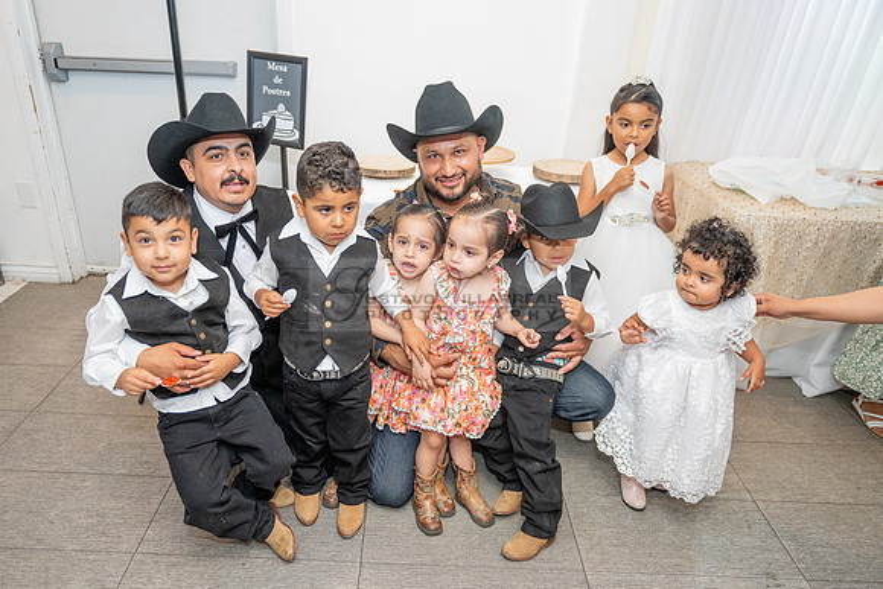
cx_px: 410
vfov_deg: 50.0
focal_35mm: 26
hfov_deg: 69.9
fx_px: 631
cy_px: 309
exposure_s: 1/160
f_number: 3.2
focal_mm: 24
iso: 800
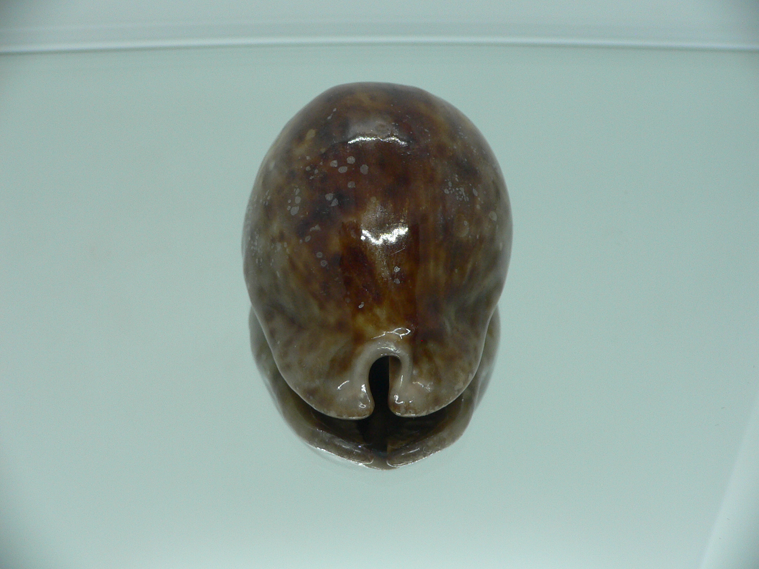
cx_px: 380
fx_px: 767
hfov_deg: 52.6
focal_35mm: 35
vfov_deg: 40.7
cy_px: 284
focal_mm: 4.6
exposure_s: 1/60
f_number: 2.8
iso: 100
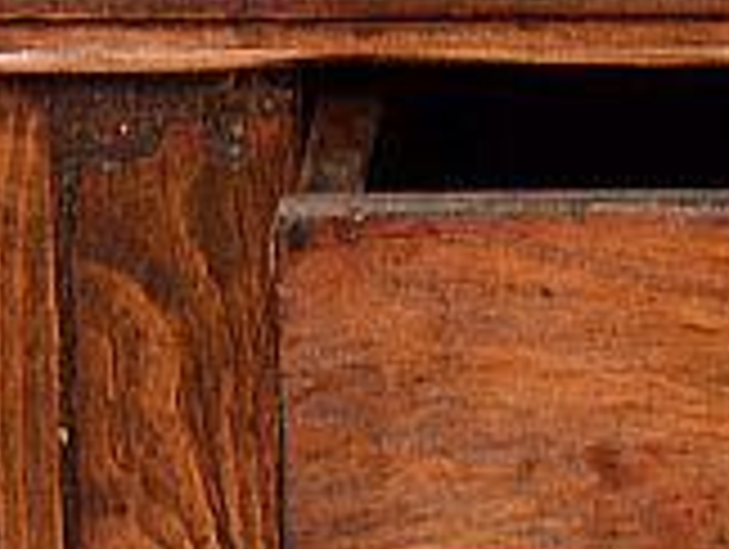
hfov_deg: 5.7
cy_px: 160
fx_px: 7213
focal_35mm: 342
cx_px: 1089
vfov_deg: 4.4
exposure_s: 1/80
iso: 400
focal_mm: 48
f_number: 5.3
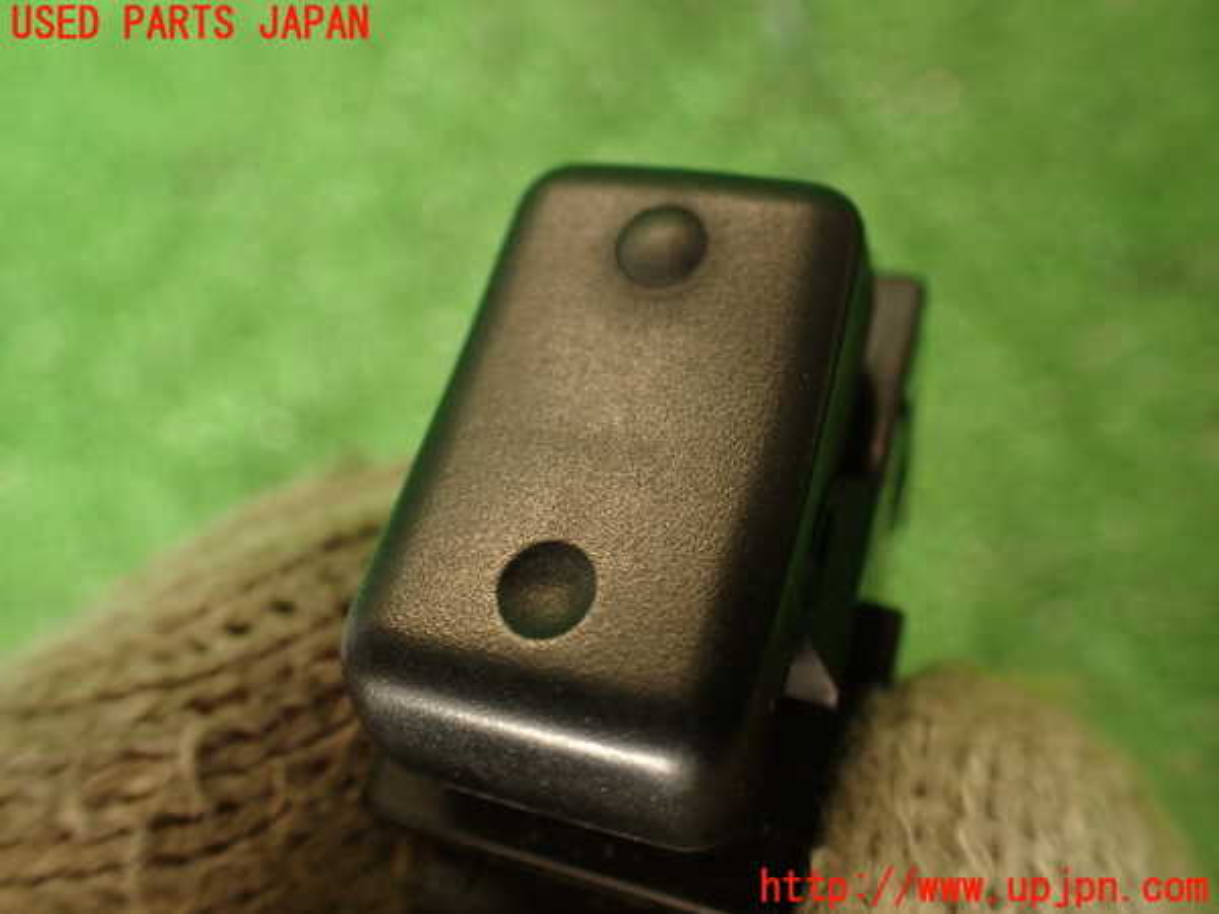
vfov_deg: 46.8
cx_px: 610
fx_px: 1056
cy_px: 457
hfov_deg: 60.0
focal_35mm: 30
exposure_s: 1/60
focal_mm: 5.4
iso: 200
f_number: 2.3
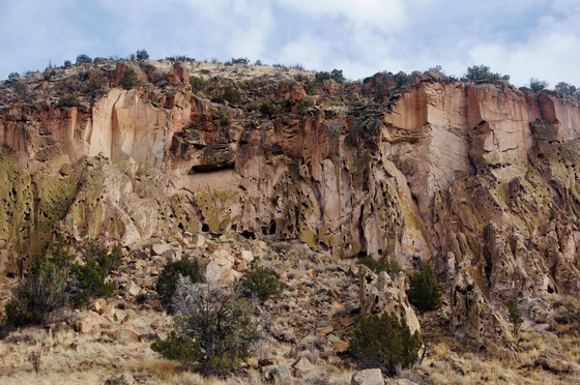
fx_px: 837
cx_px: 290
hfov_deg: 38.2
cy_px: 192
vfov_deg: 25.9
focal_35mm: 52
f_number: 5.6
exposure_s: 1/250
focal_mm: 35
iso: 100
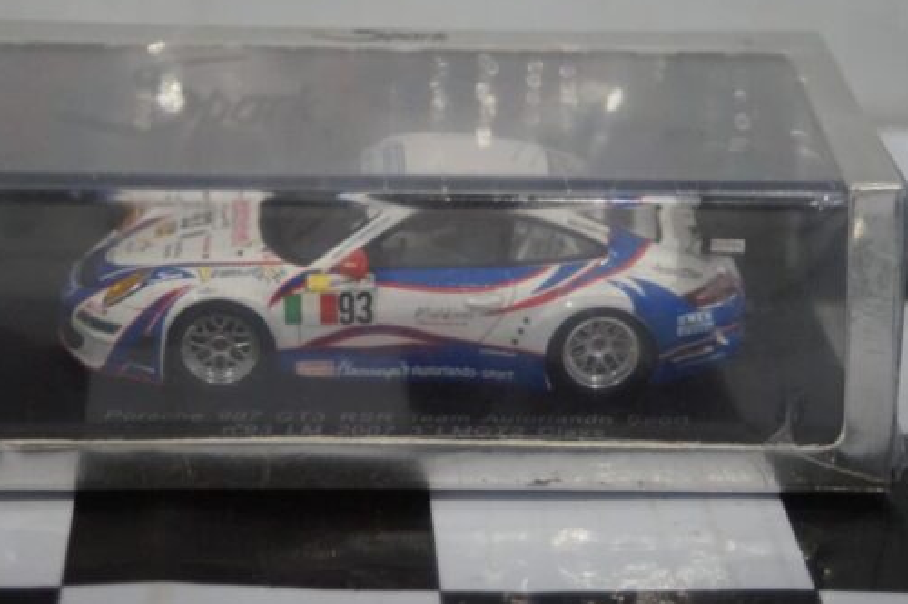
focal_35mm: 108
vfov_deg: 12.7
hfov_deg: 18.9
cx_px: 390
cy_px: 252
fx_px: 2723
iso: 3200
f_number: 5.6
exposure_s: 1/125
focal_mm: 60
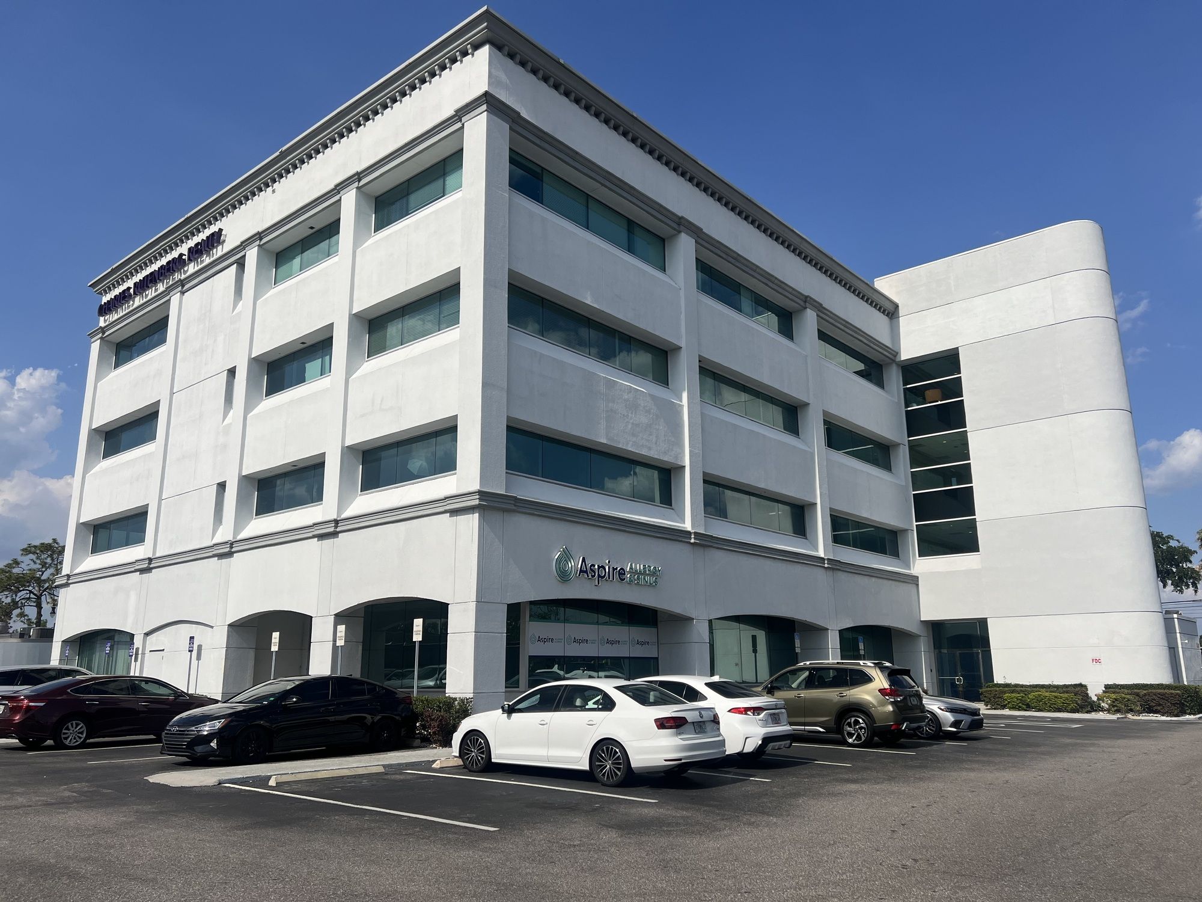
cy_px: 451
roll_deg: +0.4
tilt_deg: +14.6
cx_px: 601
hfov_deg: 67.3
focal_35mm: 26
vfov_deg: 53.1
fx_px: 903
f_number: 1.5
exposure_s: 1/9434
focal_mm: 5.7
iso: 50
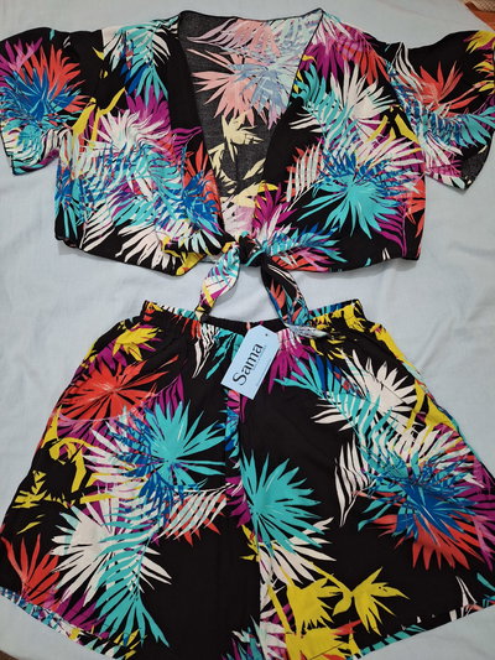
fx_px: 438
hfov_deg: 58.9
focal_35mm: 23
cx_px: 248
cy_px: 330
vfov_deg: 73.9
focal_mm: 5.54
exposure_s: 1/25
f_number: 1.8
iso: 400
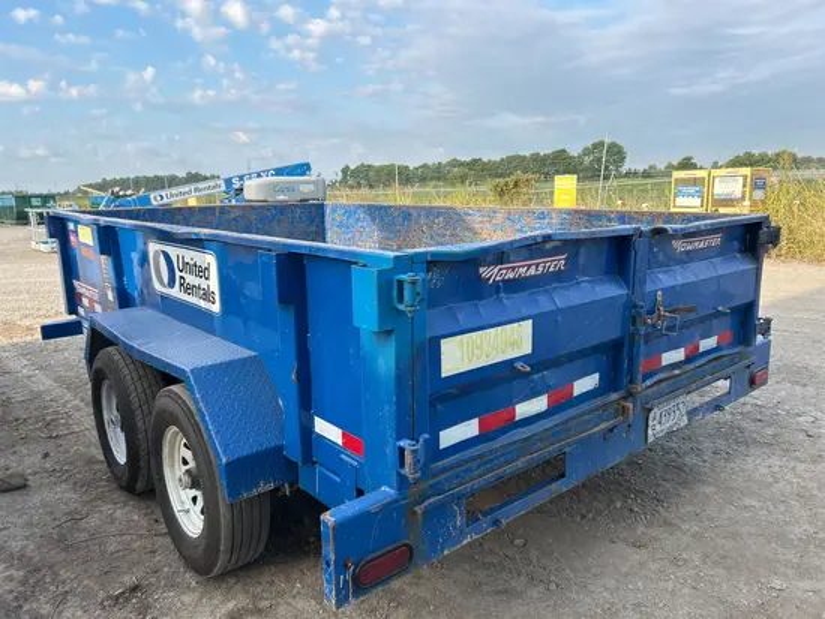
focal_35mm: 26
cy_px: 310
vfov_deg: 53.1
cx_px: 412
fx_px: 620
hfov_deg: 67.3
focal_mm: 5.7
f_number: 1.5
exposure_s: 1/1159
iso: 50
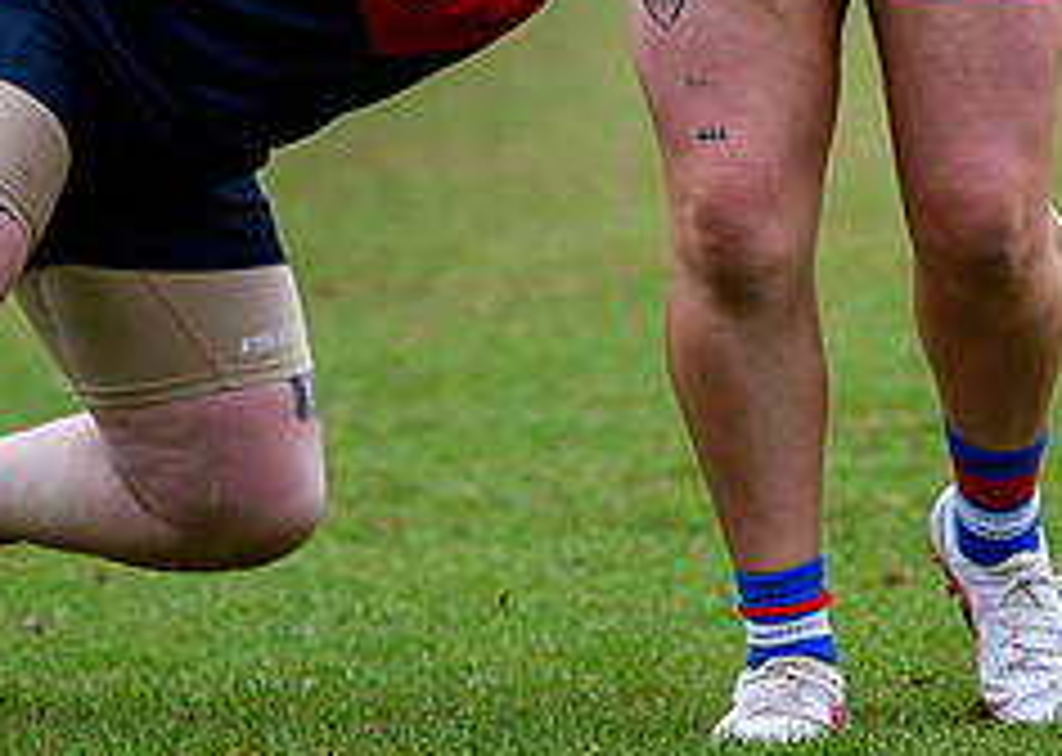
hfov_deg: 2.4
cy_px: -347
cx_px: 1220
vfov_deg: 1.7
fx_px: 24915
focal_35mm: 827
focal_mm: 130
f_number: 2.8
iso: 320
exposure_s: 1/1600
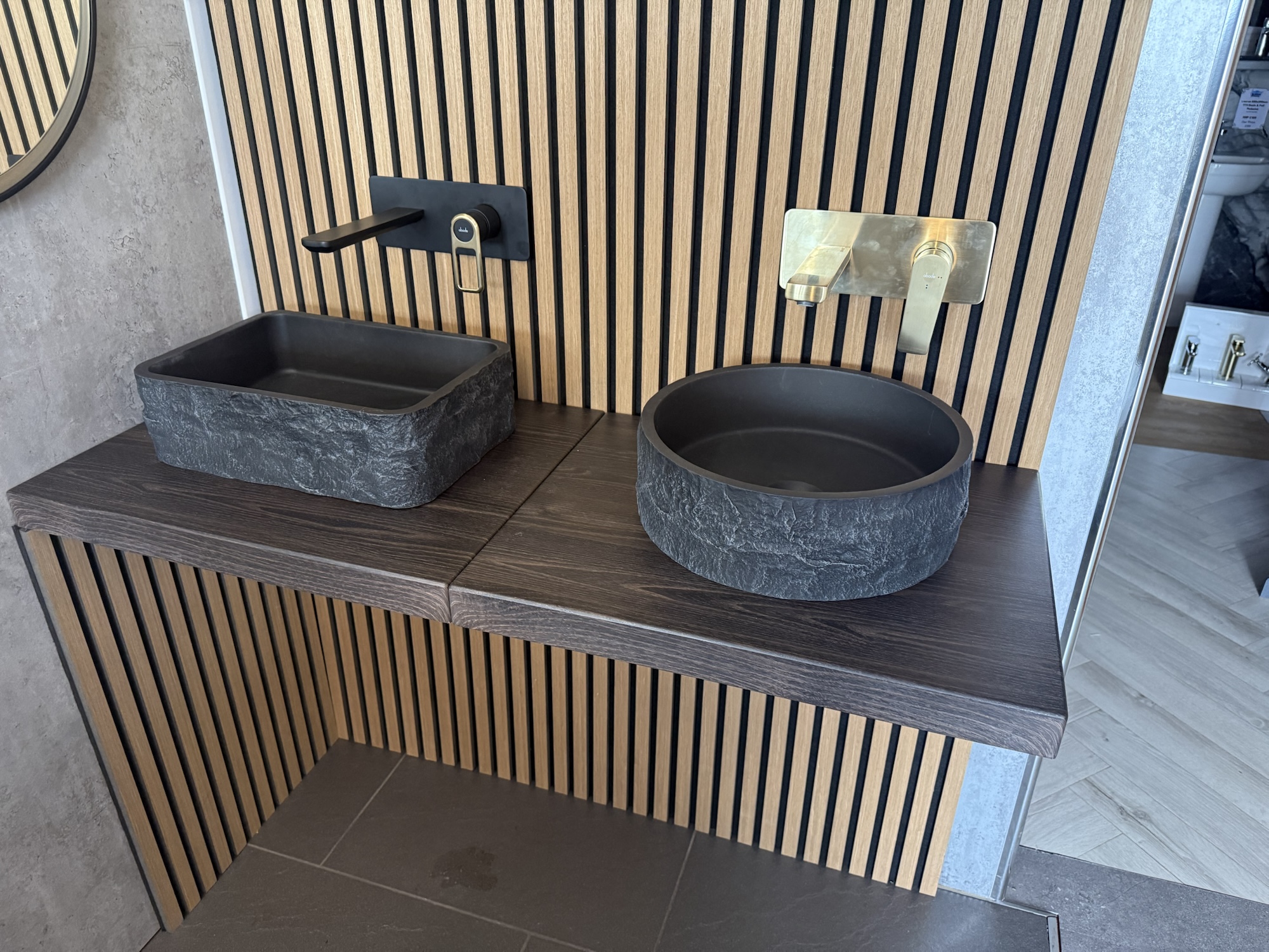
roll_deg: -0.7
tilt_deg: -27.1
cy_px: 476
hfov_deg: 71.6
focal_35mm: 24
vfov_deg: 56.8
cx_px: 634
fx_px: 880
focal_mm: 6.76
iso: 400
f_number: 1.78
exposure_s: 1/50
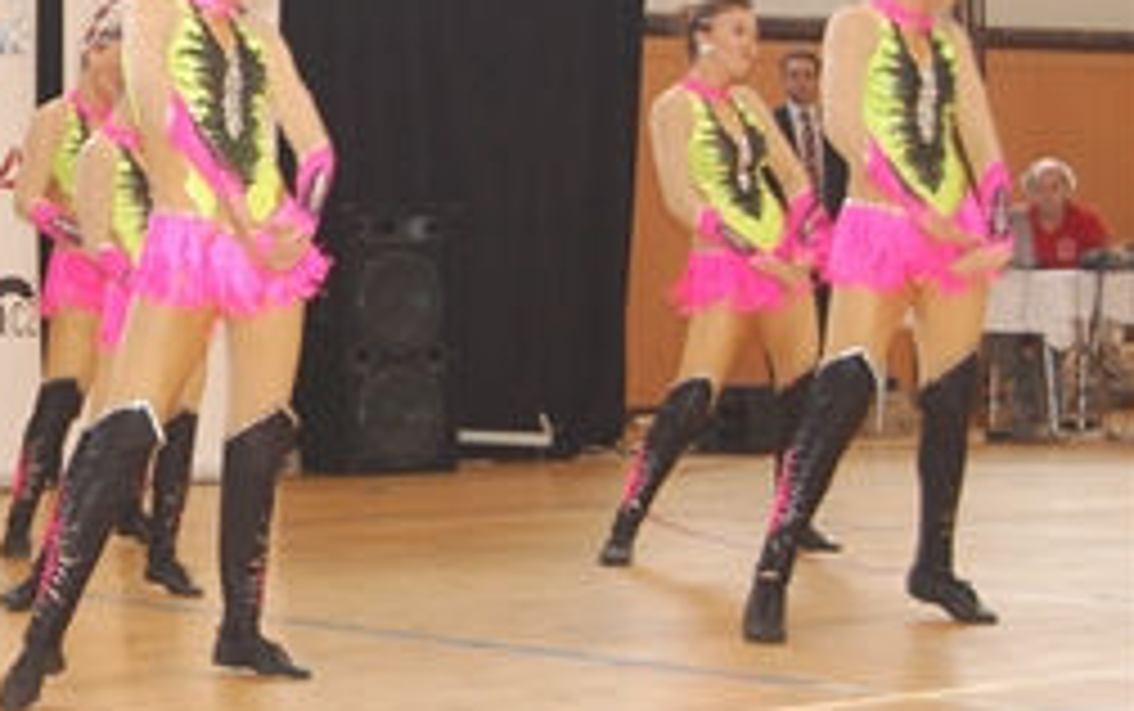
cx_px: 14
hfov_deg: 17.7
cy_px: 117
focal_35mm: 115
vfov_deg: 11.4
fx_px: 3557
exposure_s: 1/60
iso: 900
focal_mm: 38
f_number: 4.8
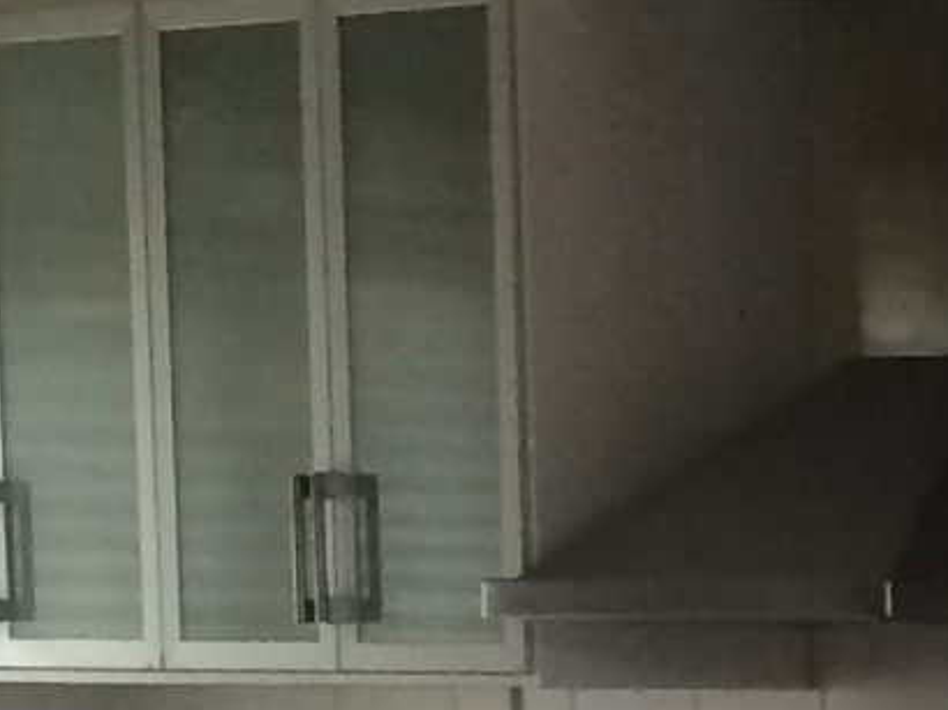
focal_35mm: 231
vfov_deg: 6.2
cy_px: 1550
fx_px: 6323
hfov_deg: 8.0
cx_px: 2127
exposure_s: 1/33
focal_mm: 4.15
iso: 80
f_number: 2.2
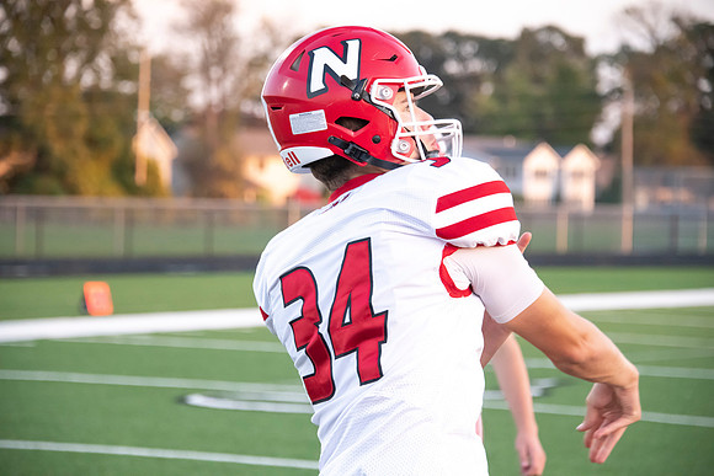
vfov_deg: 10.2
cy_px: 238
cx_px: 357
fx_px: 2678
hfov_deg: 15.2
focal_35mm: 135
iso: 4000
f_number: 5.6
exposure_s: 1/1250
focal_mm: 135
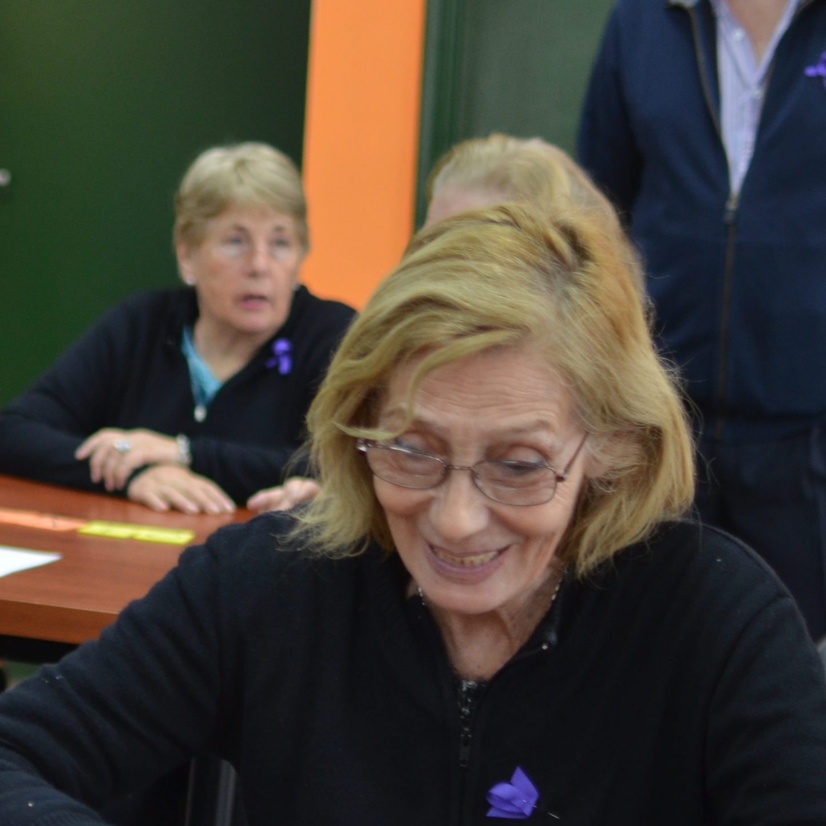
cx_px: -143
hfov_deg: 14.8
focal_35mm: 114
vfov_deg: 15.2
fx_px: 3080
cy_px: 654
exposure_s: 1/100
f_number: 1.8
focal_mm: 35
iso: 400
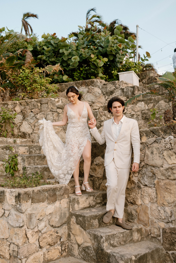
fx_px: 257
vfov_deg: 54.4
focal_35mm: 35
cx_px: 88
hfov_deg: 37.9
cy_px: 132
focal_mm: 35
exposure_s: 1/160
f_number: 2.8
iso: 100
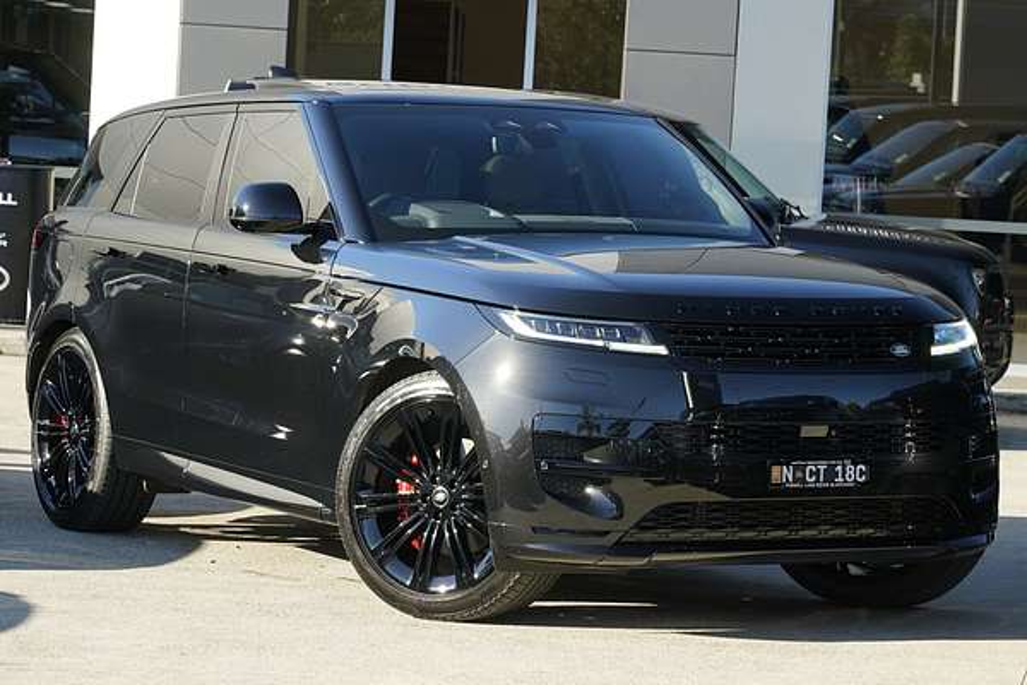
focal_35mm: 105
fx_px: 2995
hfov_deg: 19.5
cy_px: 342
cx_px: 514
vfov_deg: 13.0
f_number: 7.1
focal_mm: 105
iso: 1000
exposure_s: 1/320
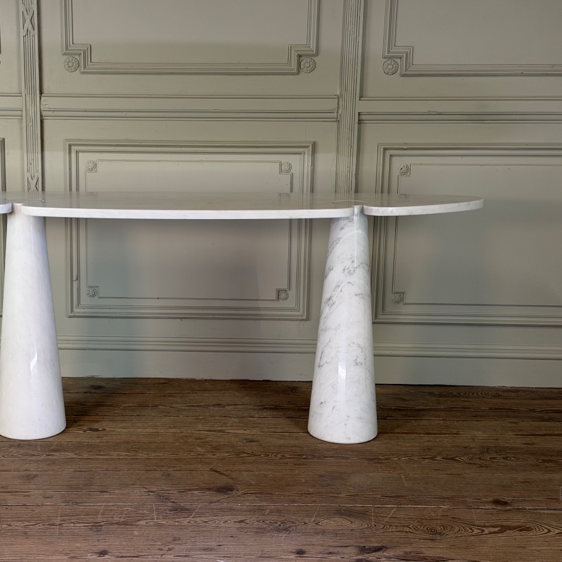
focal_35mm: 57
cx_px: 185
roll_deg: +0.4
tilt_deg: -11.5
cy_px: 282
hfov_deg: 29.8
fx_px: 1047
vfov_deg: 30.0
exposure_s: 1/50
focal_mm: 6.76
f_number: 1.78
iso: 80
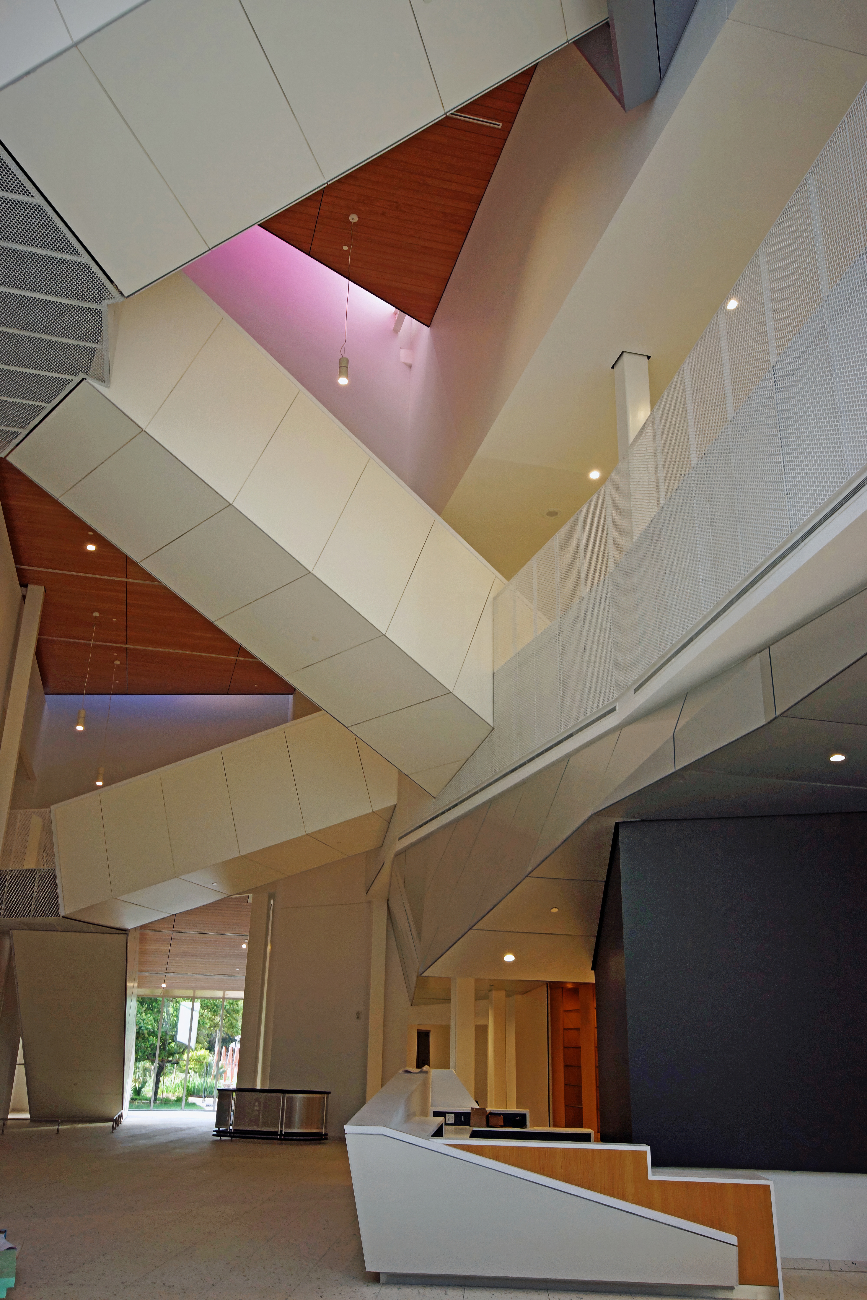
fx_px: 1084
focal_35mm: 30
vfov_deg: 61.9
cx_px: 434
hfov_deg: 43.6
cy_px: 650
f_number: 5.6
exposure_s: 1/60
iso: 200
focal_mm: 20
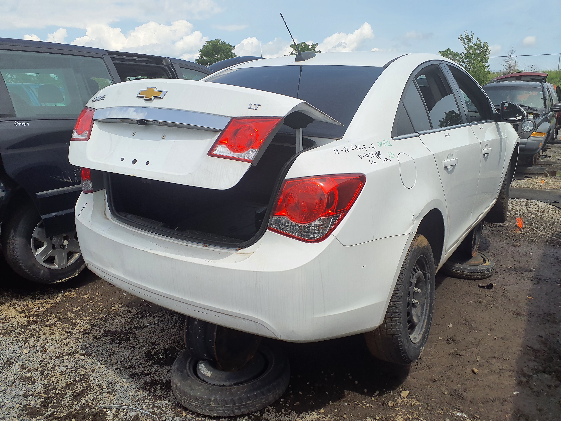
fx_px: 438
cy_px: 210
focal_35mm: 27
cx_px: 280
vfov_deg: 51.4
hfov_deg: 65.3
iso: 40
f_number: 1.9
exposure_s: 1/2232
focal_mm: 3.58
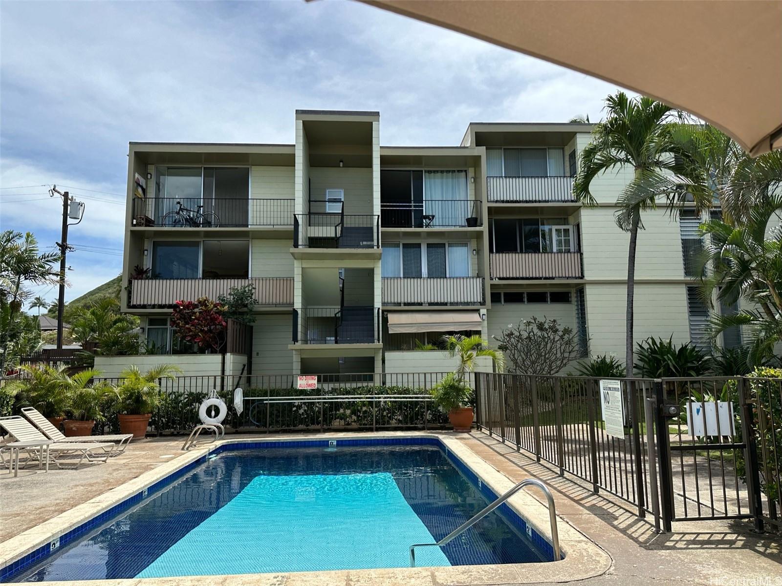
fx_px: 542
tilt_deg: +7.4
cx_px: 391
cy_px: 293
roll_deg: +0.9
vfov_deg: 56.8
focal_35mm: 24
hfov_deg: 71.6
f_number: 1.78
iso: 80
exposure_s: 1/5000
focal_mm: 6.86
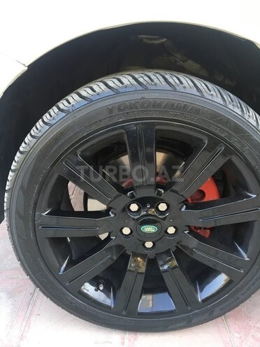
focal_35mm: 29
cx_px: 130
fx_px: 290
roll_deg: -2.0
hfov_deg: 48.2
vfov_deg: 61.7
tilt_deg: -23.4
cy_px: 174
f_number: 2.2
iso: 50
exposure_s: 1/33
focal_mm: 4.15
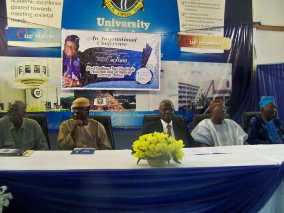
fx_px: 287
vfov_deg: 40.7
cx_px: 142
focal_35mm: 35
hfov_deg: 52.6
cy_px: 106
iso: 500
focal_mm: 6.2
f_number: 3.5
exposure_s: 1/8
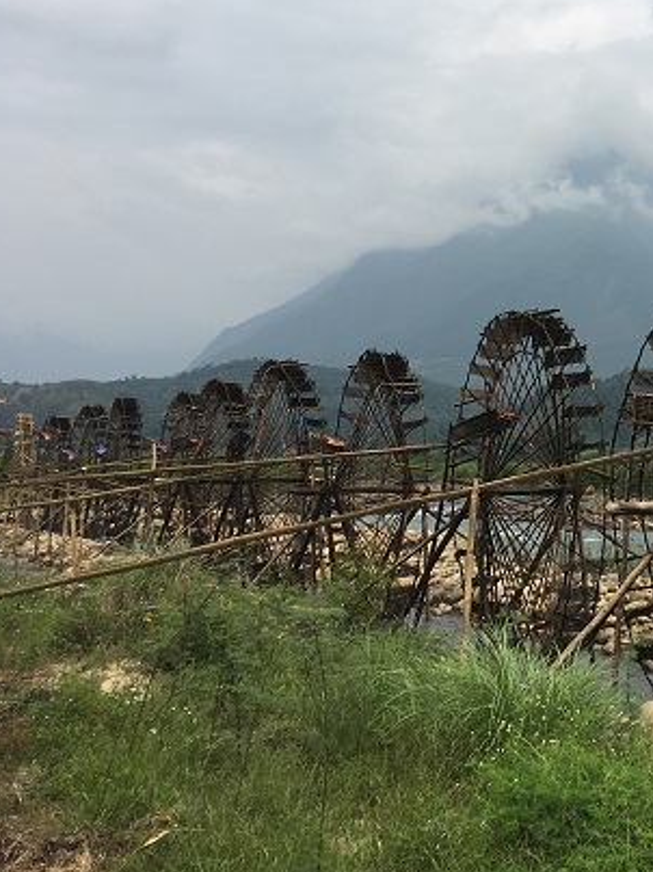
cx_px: 681
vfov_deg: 35.4
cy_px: 355
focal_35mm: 54
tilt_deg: +5.4
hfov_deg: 25.4
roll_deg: -1.4
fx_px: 1359
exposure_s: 1/1972
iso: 25
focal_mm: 4.15
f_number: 2.2
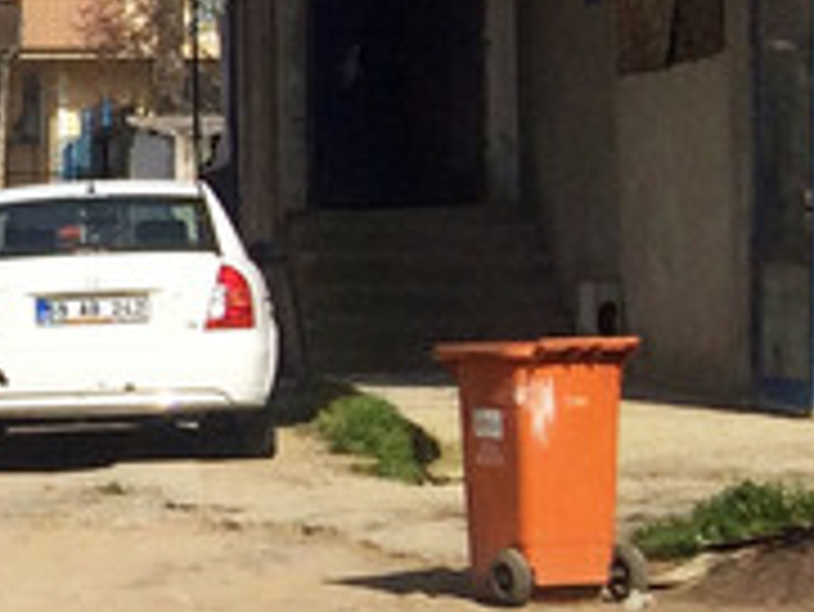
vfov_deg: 7.5
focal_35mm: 199
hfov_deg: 8.4
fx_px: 4683
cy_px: 270
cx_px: -1610
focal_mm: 4.12
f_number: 2.2
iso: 40
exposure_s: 1/3731
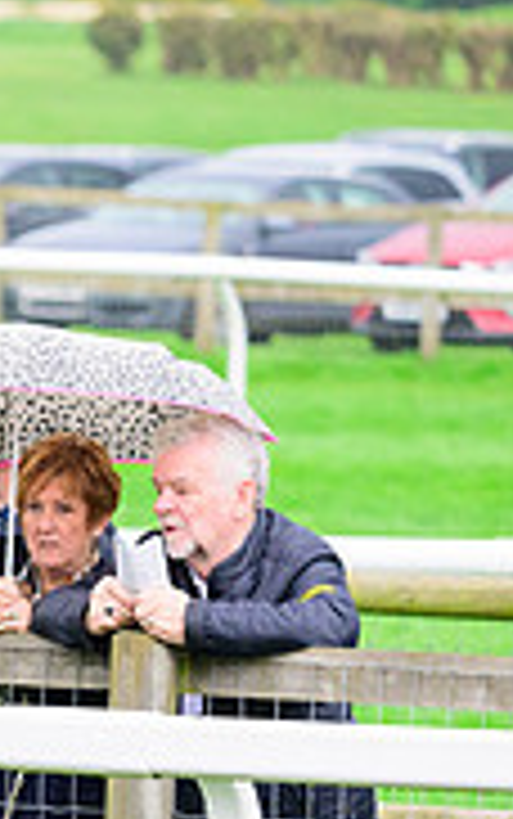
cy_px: 785
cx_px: -720
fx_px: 13803
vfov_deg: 3.4
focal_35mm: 618
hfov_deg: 2.1
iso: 2000
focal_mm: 190
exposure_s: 1/800
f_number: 5.6
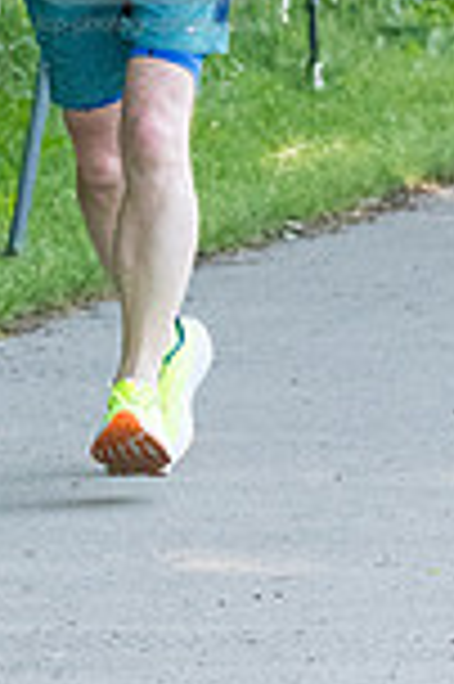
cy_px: -90
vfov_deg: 3.8
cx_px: 142
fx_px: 10275
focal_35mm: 542
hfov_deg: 2.5
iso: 4000
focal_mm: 122
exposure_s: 1/1600
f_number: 5.6
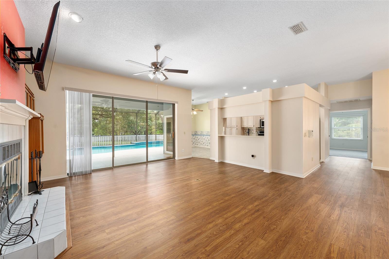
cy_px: 130
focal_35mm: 14
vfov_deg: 81.2
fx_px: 151
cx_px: 194
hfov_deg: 104.3
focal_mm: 14
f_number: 8
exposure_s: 1/3
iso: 400
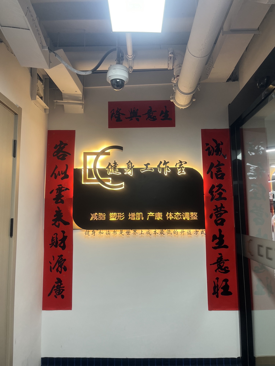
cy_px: 183
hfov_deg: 53.1
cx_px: 138
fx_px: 275
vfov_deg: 67.3
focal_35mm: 26
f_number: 1.6
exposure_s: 1/100
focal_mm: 5.1
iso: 80
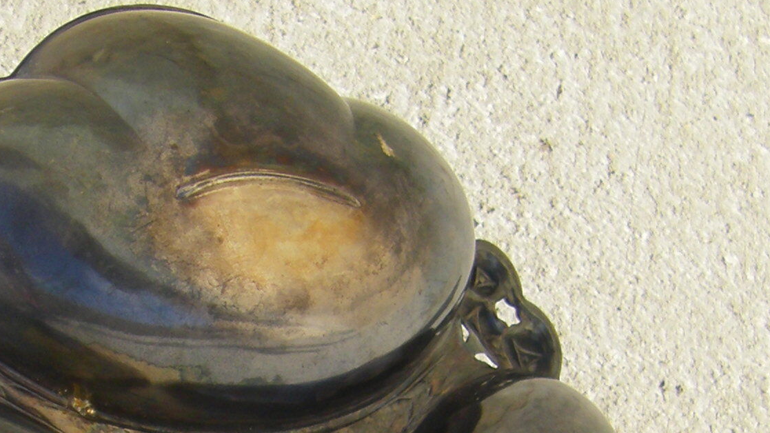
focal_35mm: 121
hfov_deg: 17.7
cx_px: 270
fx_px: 2470
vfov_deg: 9.8
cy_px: 548
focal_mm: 6.3
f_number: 7
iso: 64
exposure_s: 1/200
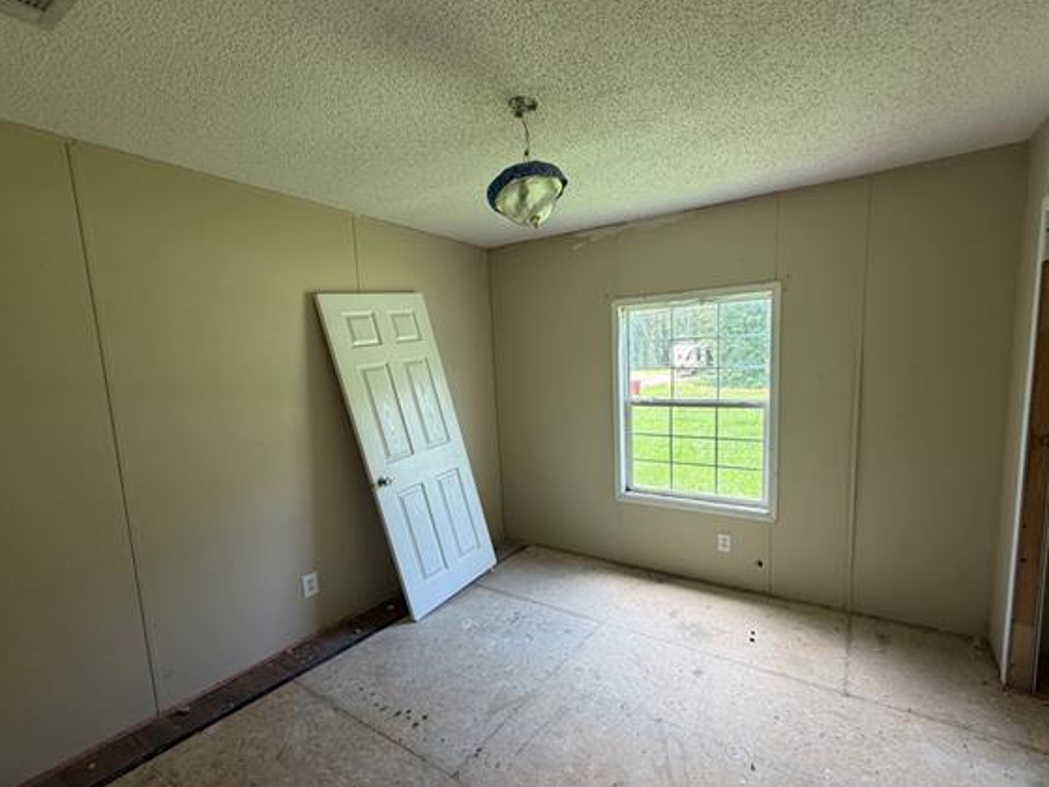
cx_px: 564
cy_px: 423
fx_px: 485
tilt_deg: -7.3
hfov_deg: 94.3
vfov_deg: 78.0
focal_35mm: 16
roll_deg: +3.3
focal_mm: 2.22
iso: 125
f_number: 2.2
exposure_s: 1/121
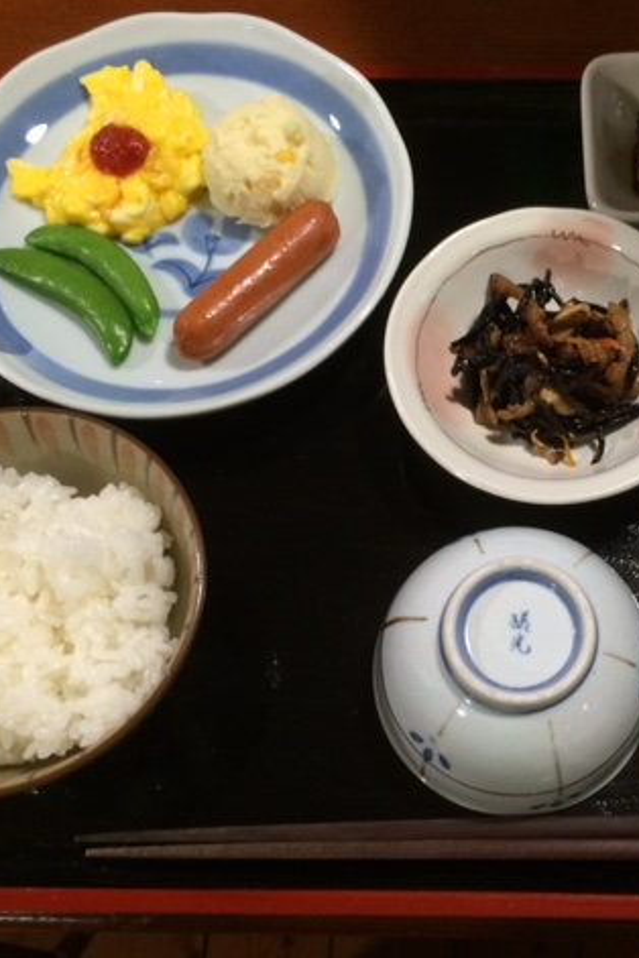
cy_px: 486
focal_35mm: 41
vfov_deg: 47.4
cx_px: 472
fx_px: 1092
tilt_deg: -68.7
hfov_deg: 32.1
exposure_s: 1/30
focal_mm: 4.15
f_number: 2.2
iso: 160
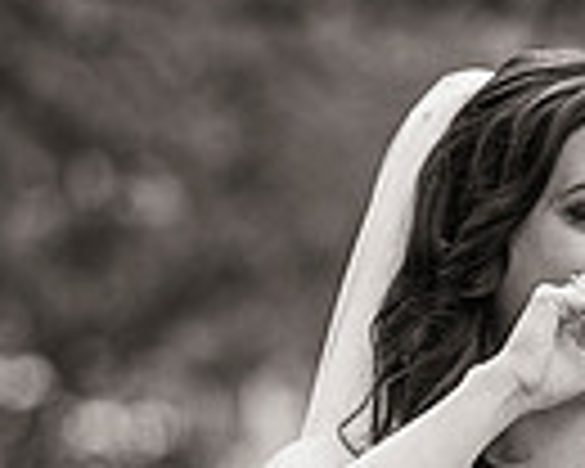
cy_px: 369
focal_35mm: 504
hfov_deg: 3.8
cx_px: 828
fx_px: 8726
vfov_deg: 3.1
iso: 200
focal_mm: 120
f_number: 2.8
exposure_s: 1/1000
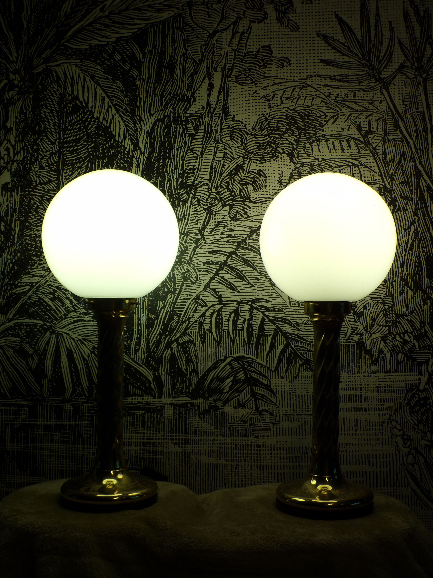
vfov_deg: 50.1
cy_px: 289
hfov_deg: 38.7
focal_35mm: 37
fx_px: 617
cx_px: 216
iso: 80
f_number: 3.3
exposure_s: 1/100
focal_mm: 6.6
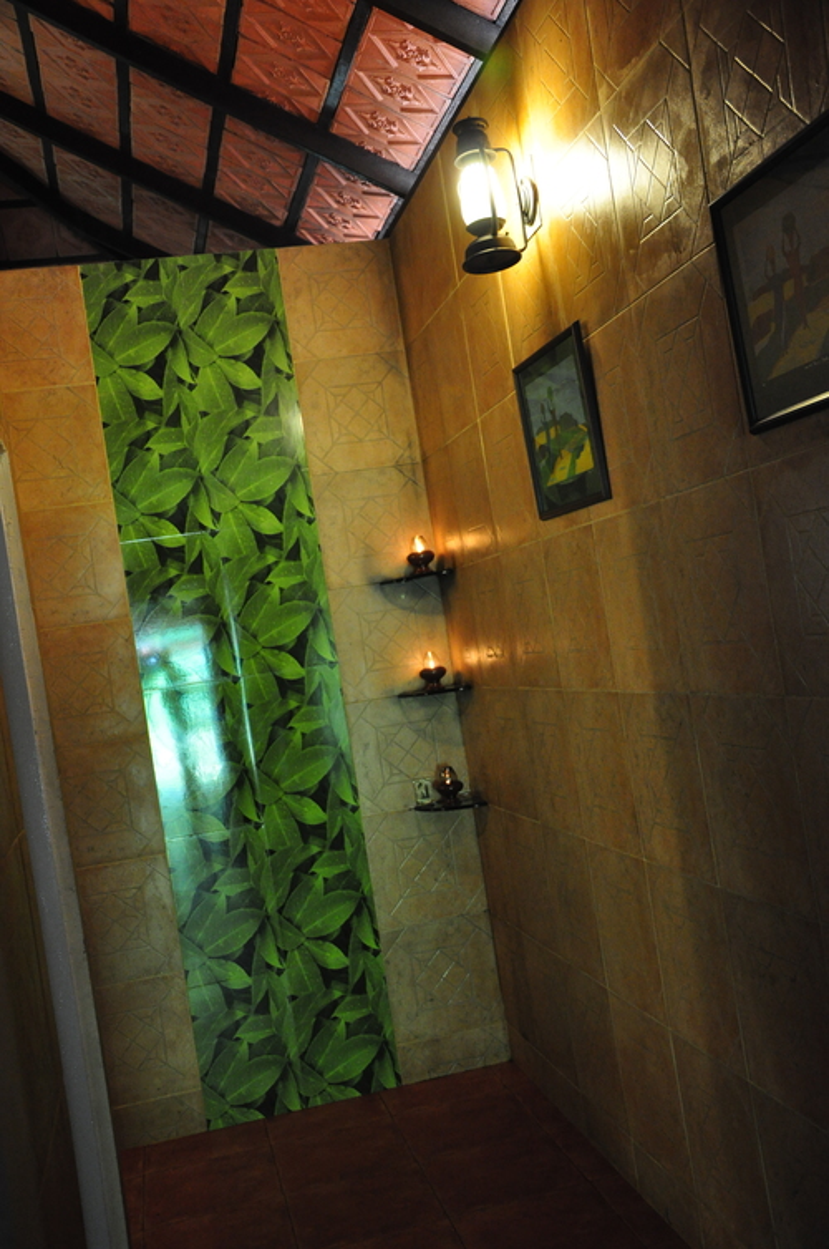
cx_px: 414
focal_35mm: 38
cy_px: 624
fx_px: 1299
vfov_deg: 51.3
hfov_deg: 35.4
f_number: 4
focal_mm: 25
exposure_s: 1/20
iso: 1600
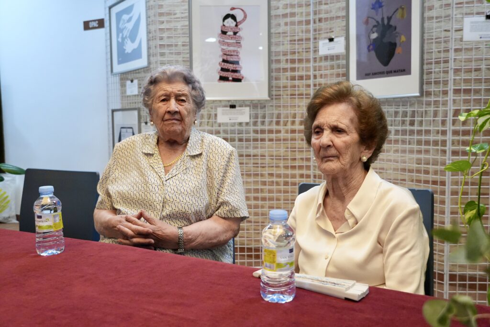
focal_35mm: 39
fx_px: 531
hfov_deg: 49.5
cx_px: 245
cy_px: 164
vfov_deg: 34.2
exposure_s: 1/200
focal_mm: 26
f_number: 4
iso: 3200
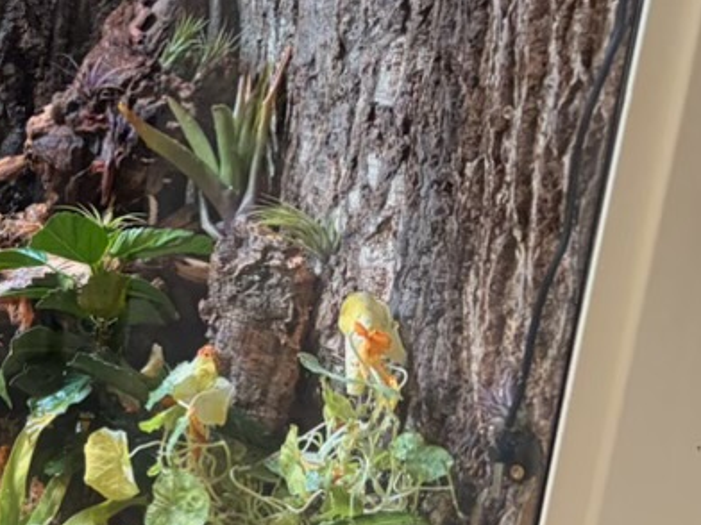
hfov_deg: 19.8
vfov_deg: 17.4
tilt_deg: -11.6
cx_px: -368
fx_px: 1721
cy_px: 275
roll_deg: -5.4
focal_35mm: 85
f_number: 1.6
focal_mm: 5.96
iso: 160
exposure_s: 1/60
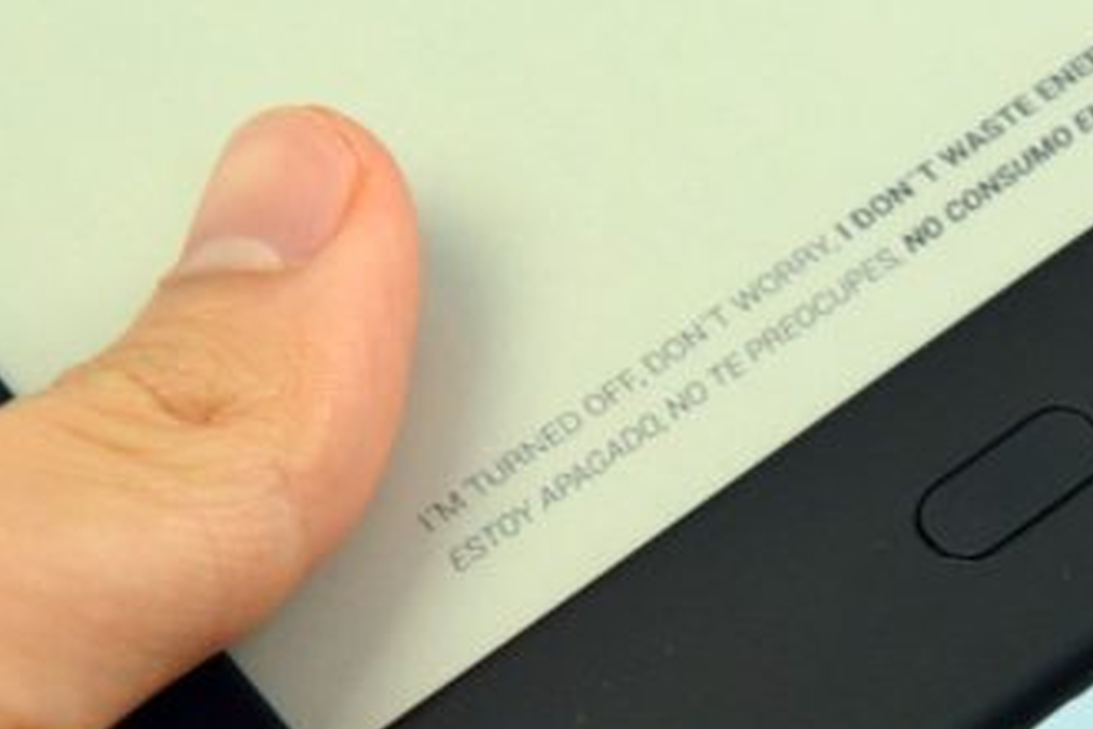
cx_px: 934
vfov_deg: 9.1
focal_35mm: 150
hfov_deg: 13.6
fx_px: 4551
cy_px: 525
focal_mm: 55
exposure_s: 1/40
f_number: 10
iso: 1600
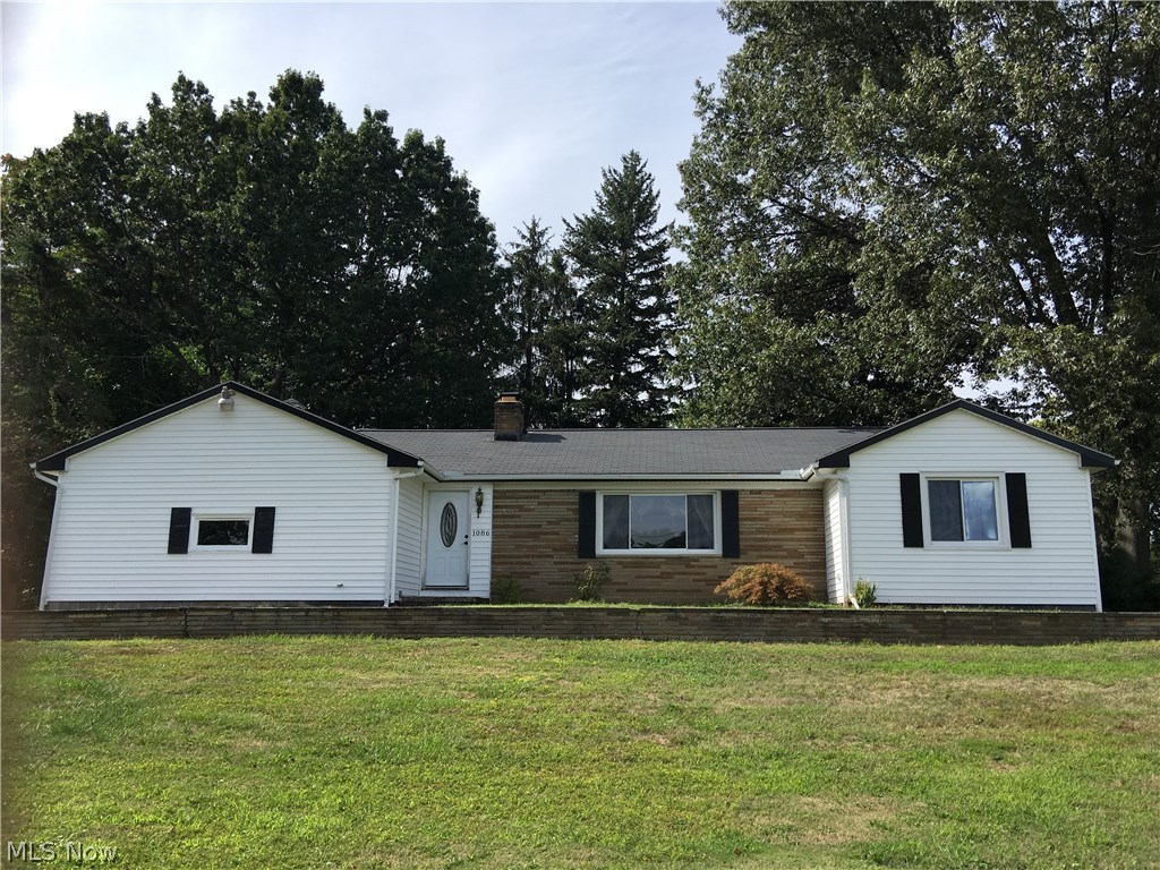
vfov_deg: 48.2
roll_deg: -0.8
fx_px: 972
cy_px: 435
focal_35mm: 29
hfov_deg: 61.7
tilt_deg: +11.8
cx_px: 580
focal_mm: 4.15
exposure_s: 1/1148
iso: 25
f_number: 2.2
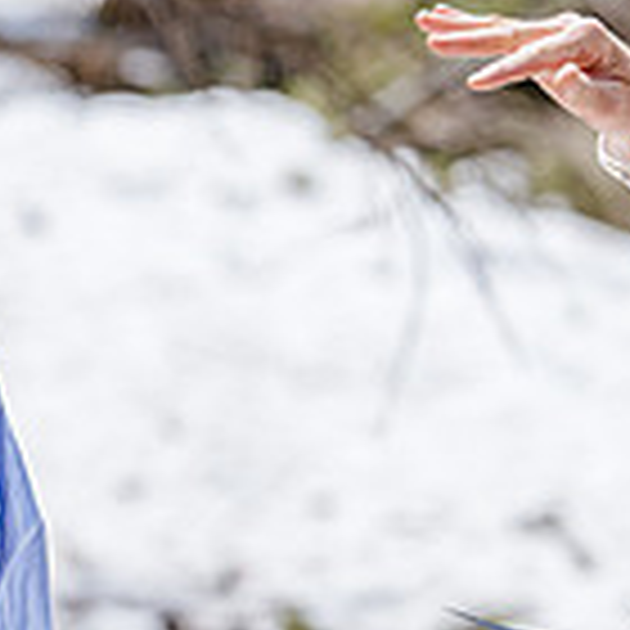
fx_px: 11675
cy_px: 257
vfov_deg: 3.1
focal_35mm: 567
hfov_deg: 3.1
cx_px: 198
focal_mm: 145
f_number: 3.5
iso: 160
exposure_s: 1/2500
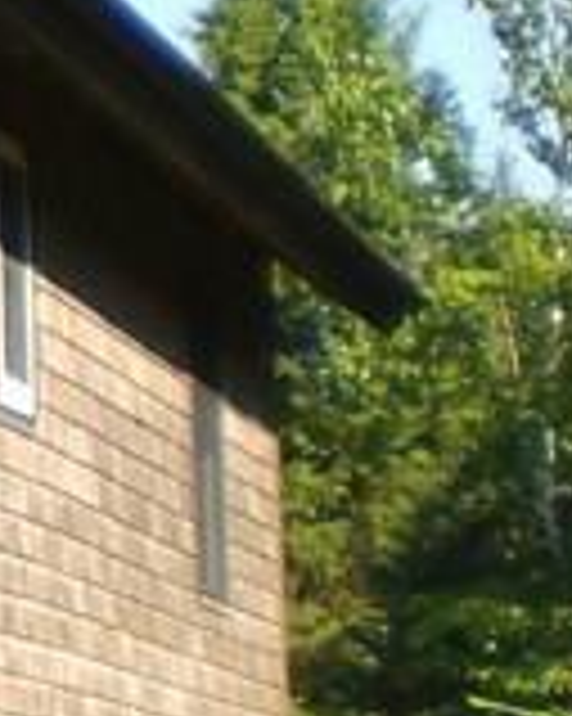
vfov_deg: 8.0
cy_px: -54
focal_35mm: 239
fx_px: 5062
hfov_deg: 5.8
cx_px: -1486
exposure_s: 1/250
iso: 50
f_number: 3.1
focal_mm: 6.3
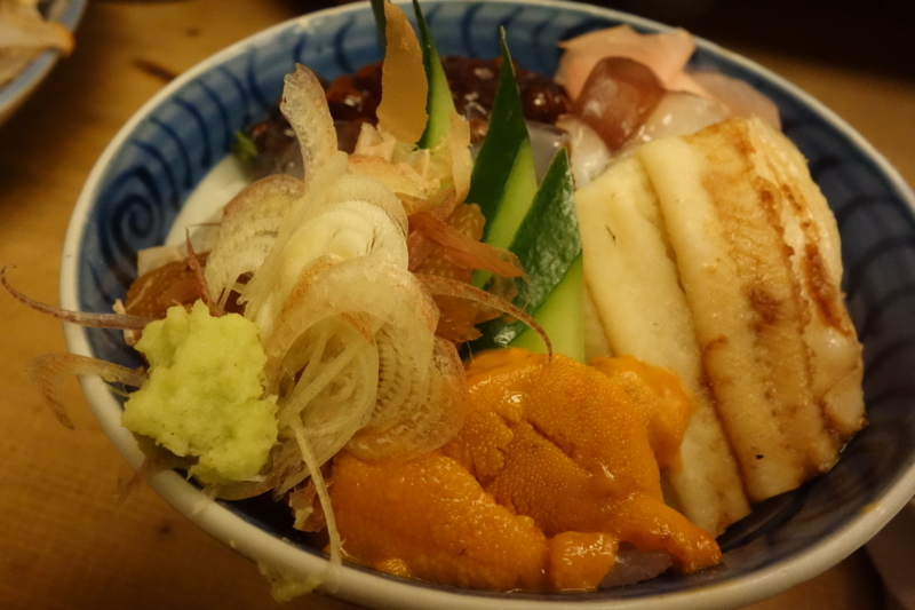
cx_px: 458
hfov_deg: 65.5
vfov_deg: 46.4
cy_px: 305
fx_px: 711
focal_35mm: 28
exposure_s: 1/30
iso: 2500
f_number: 8
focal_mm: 10.4
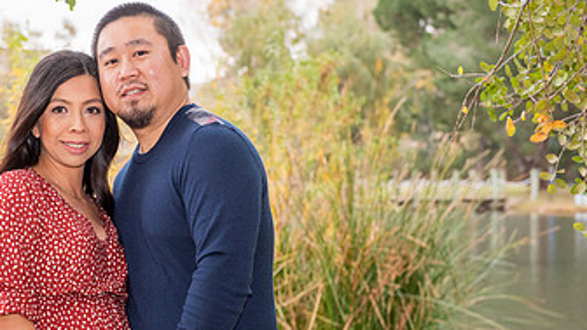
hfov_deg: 20.2
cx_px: 138
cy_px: 237
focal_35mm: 105
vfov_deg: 11.5
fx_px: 1634
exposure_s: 1/125
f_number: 5
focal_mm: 58
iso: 800
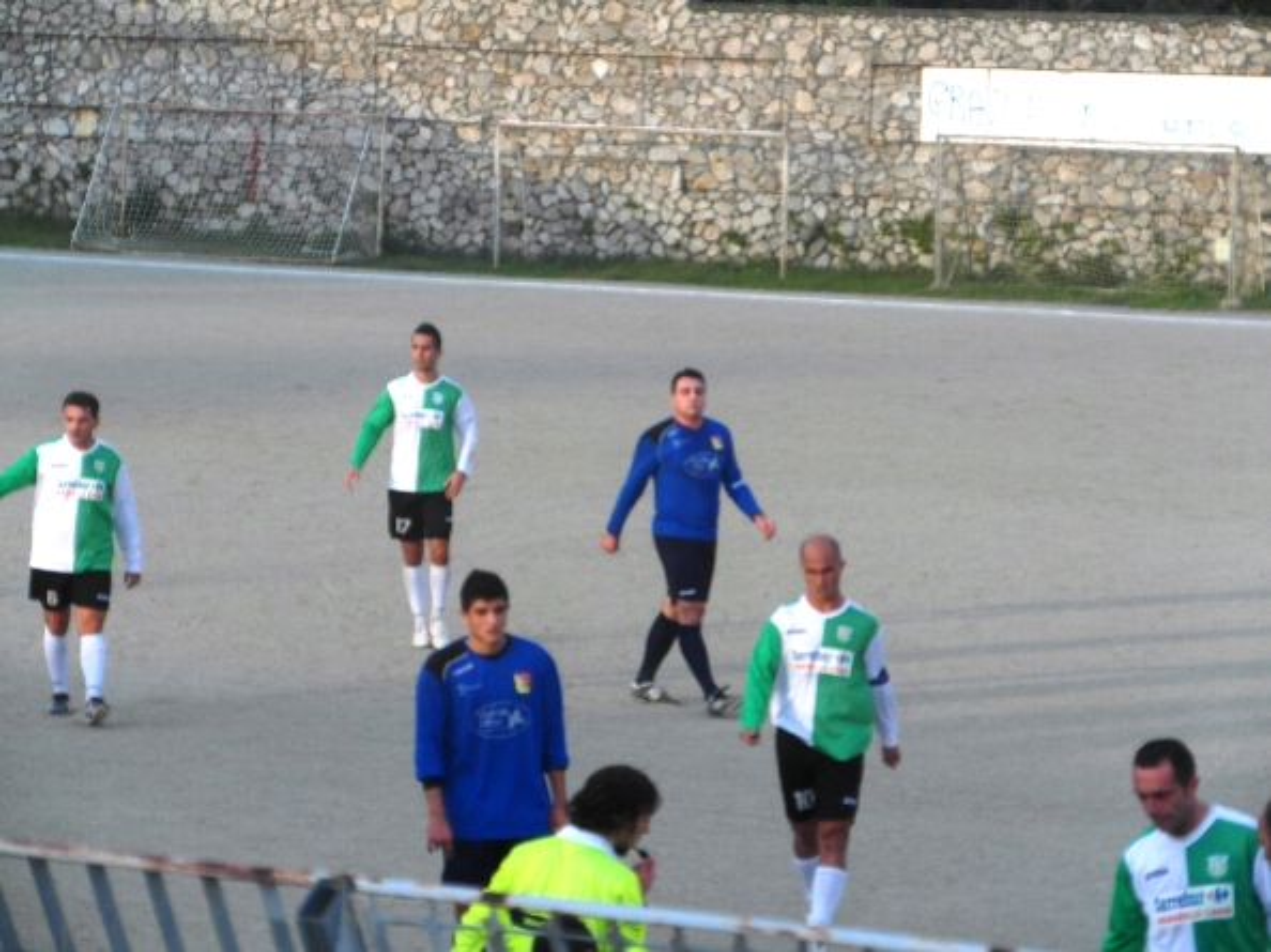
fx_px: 6533
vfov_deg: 8.3
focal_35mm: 178
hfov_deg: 11.1
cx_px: 636
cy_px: 476
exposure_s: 1/180
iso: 100
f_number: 4.4
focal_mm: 28.9
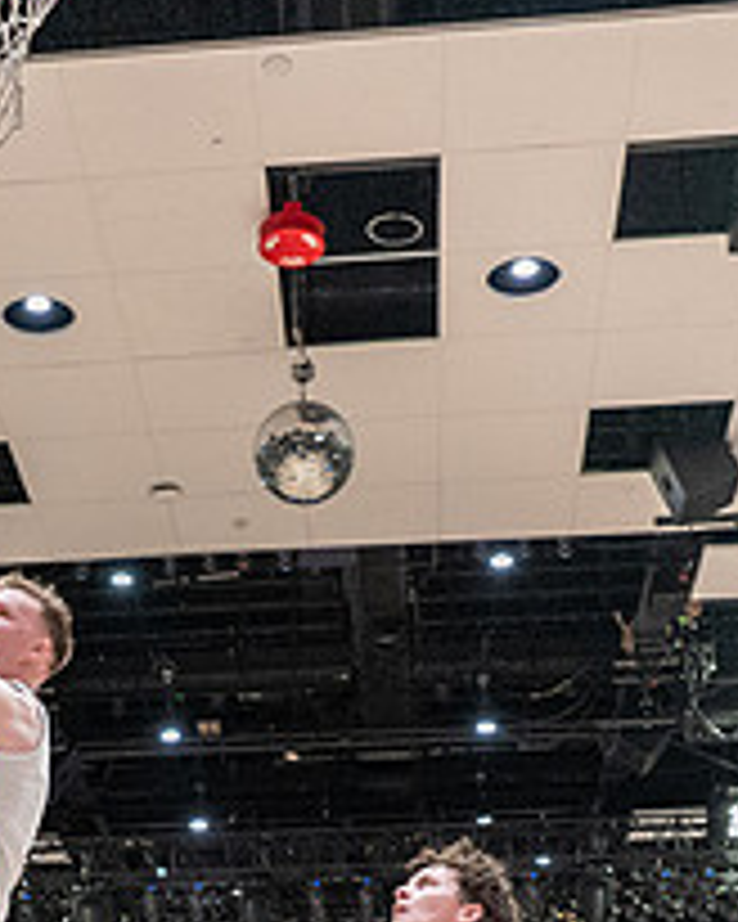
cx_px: 219
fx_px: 2157
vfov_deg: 23.2
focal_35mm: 79
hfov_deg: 19.3
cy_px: 900
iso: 8000
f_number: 2.8
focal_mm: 24
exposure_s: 1/500
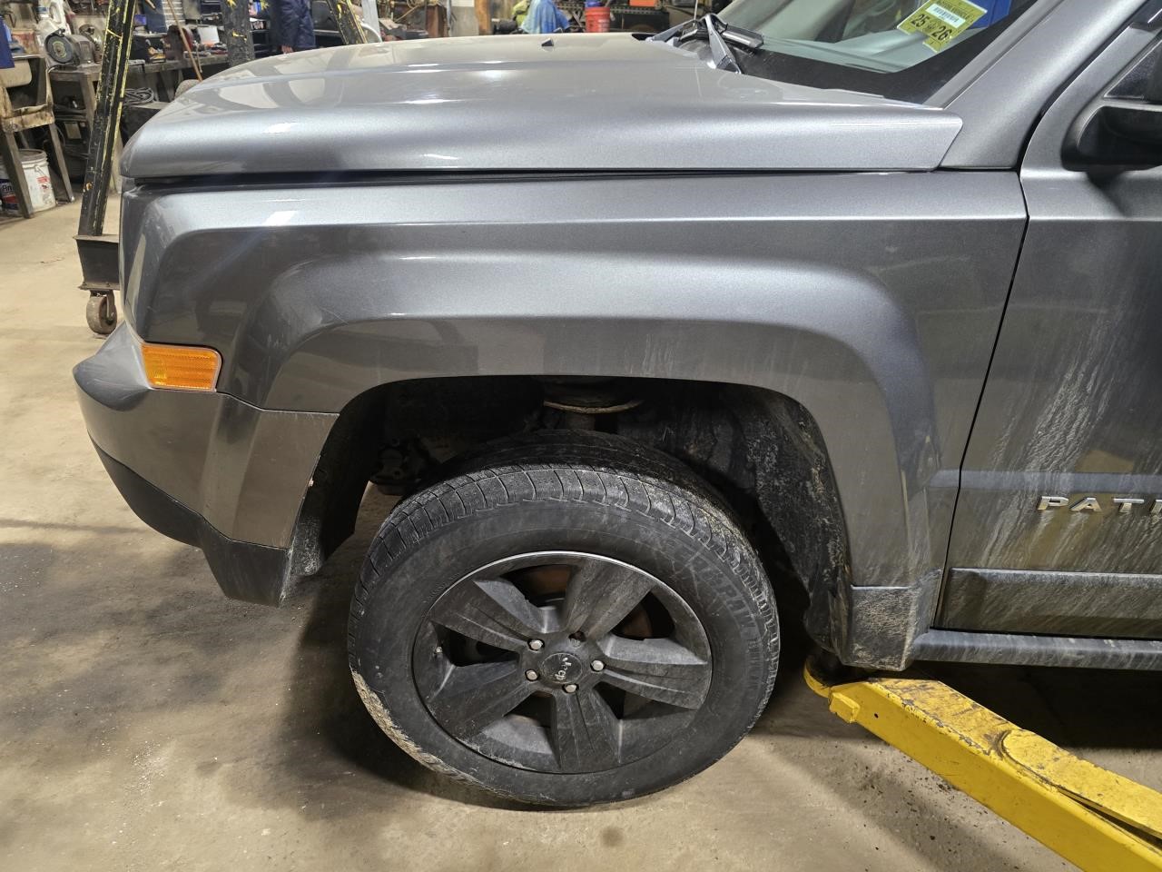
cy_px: 436
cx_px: 581
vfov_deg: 58.9
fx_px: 772
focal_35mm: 23
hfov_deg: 73.9
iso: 800
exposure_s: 1/60
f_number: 1.7
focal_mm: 6.3
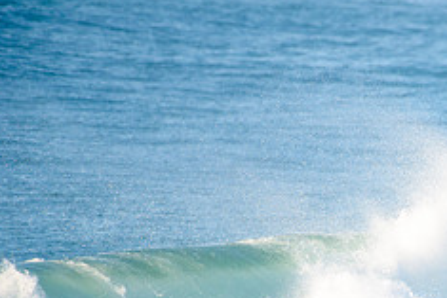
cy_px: 327
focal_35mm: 1233
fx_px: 15319
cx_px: 538
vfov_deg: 1.1
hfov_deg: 1.7
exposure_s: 1/1600
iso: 360
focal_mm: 500
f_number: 5.6
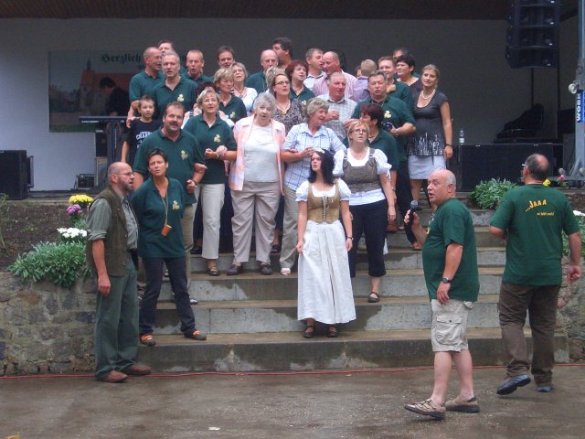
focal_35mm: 74
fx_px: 1251
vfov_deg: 19.9
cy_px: 220
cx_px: 292
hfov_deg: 26.3
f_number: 3.9
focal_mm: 12.2
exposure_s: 1/100
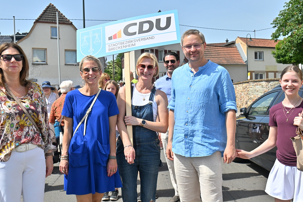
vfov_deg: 29.8
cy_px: 98
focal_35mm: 45
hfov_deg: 43.6
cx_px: 158
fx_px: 379
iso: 320
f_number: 13
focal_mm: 34
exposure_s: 1/1000
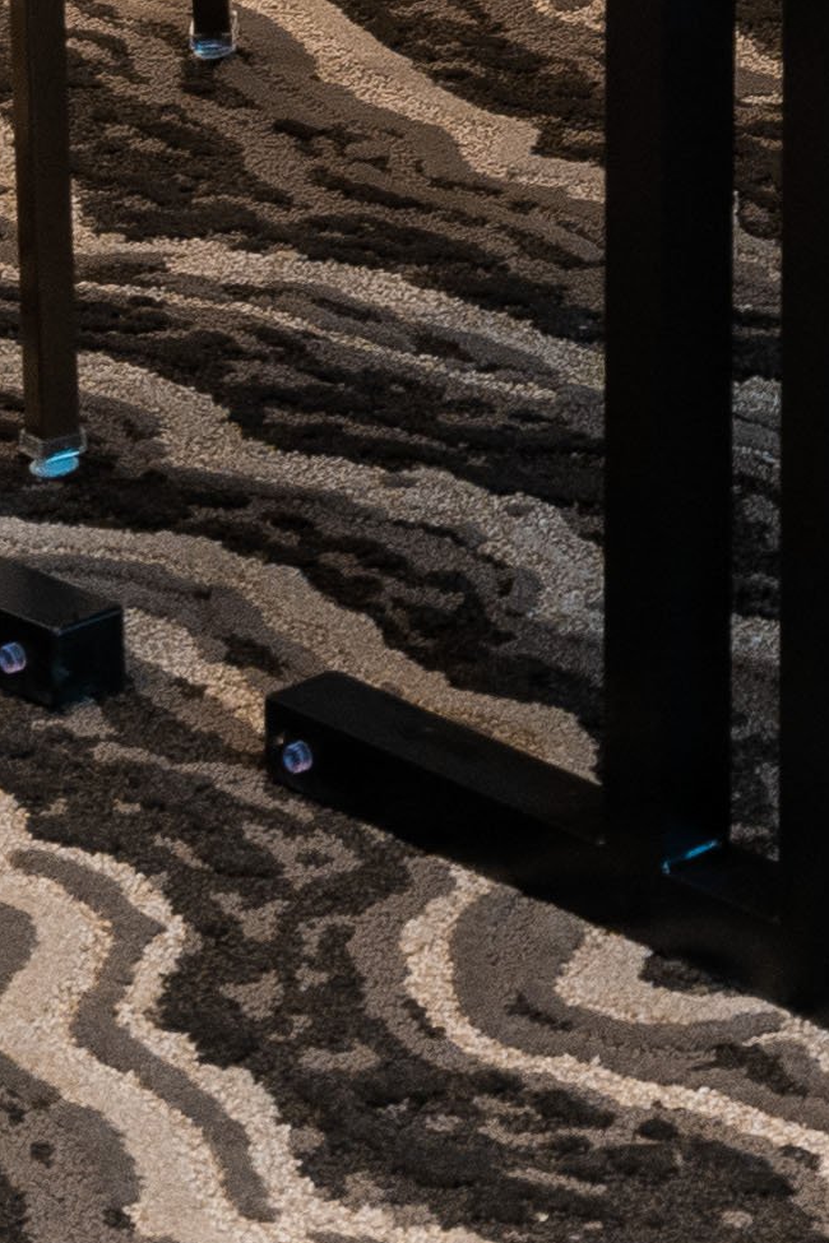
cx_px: 2416
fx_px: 6804
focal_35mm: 197
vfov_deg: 9.7
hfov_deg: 6.4
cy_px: -1267
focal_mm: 32
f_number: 8
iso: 400
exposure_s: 1/13
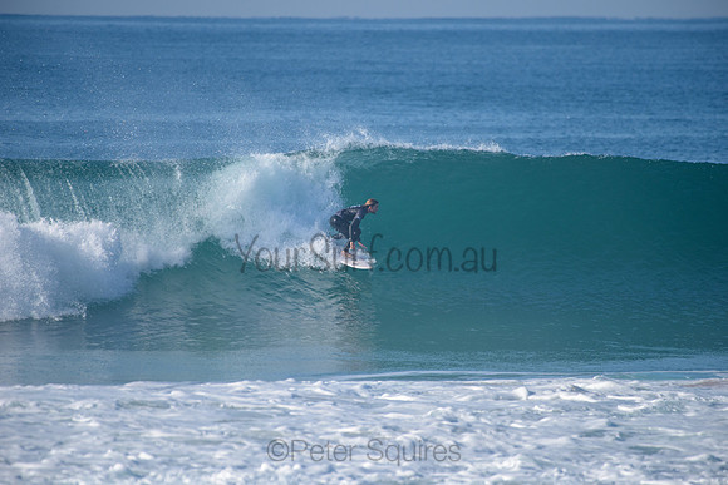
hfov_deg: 4.1
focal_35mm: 500
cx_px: 364
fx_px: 10113
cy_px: 242
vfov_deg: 2.8
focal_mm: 500
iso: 280
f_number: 5.6
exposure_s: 1/2000
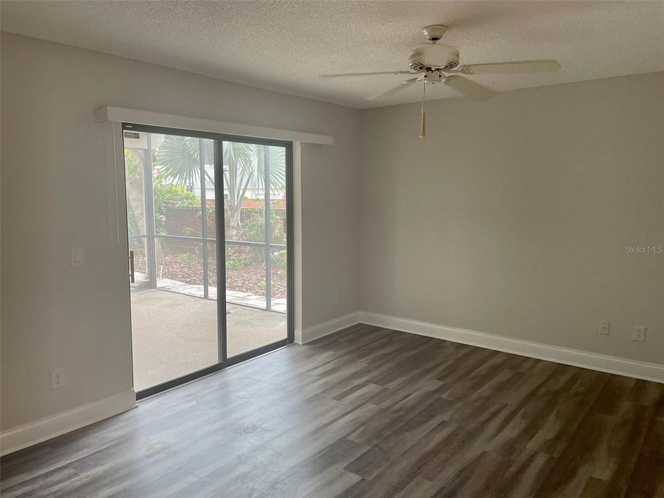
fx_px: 499
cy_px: 249
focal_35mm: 26
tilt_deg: -6.6
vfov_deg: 53.1
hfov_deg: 67.3
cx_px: 332
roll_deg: +0.6
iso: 80
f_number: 1.6
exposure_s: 1/120
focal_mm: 4.2
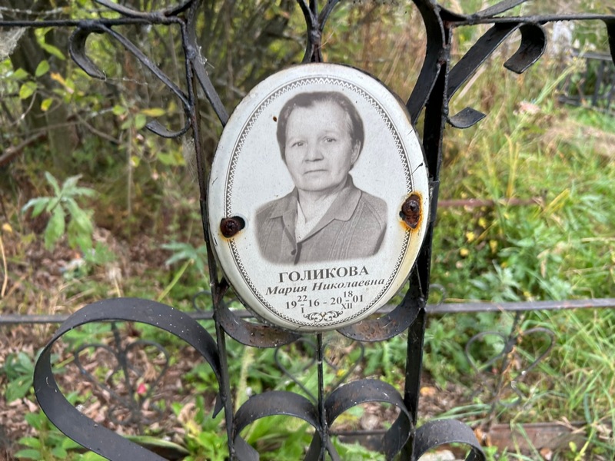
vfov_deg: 53.1
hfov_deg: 67.3
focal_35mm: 26
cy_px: 230
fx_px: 462
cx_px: 308
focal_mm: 5.7
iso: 40
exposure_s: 1/121
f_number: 1.5
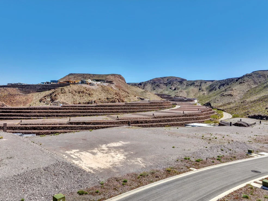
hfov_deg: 69.4
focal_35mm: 25
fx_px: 194
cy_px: 102
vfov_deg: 54.9
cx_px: 131
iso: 100
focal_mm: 12.3
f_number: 8
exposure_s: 1/8
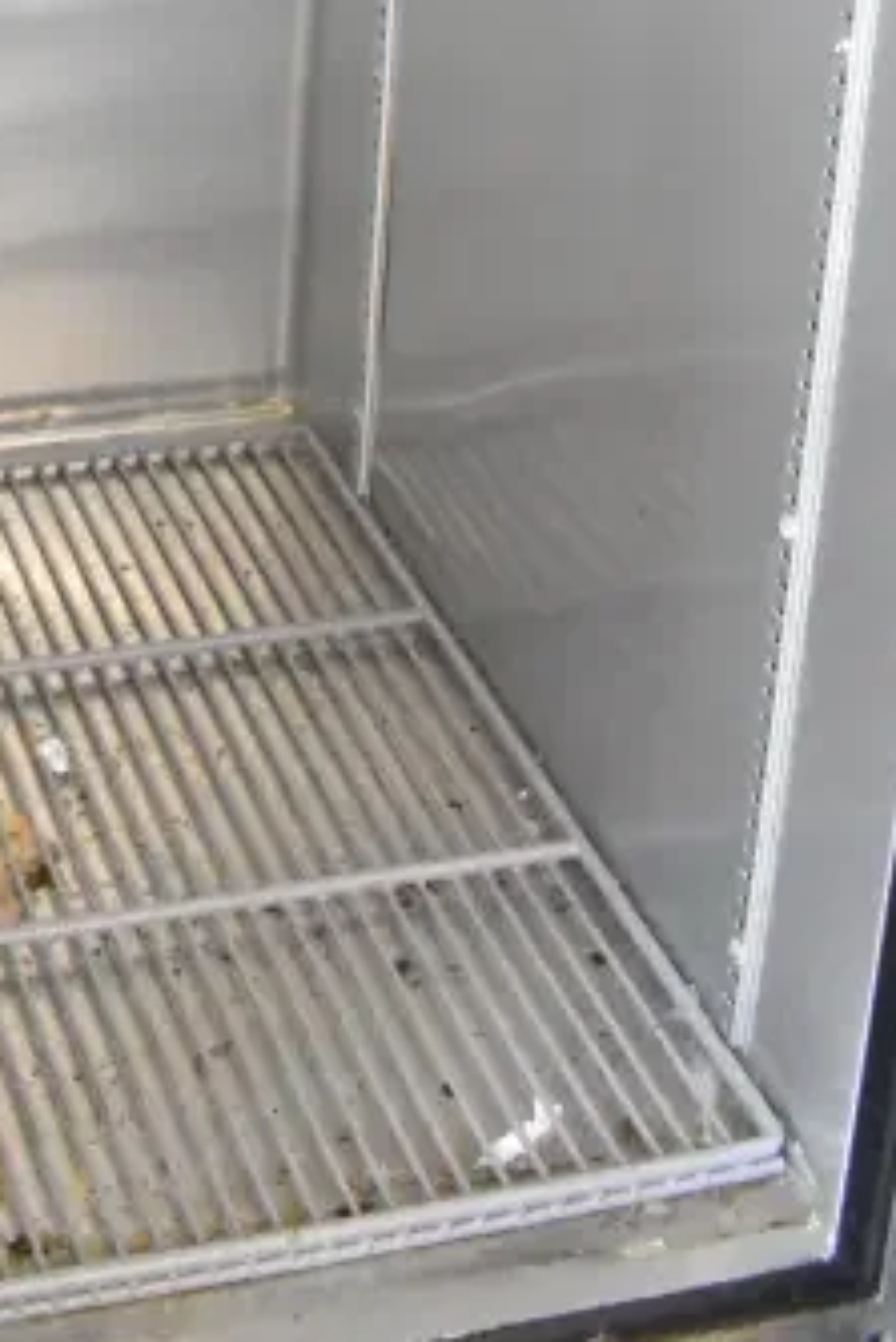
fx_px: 2760
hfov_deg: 17.7
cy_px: -432
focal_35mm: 74
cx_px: -137
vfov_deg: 23.8
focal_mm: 18
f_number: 6.3
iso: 6400
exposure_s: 1/160
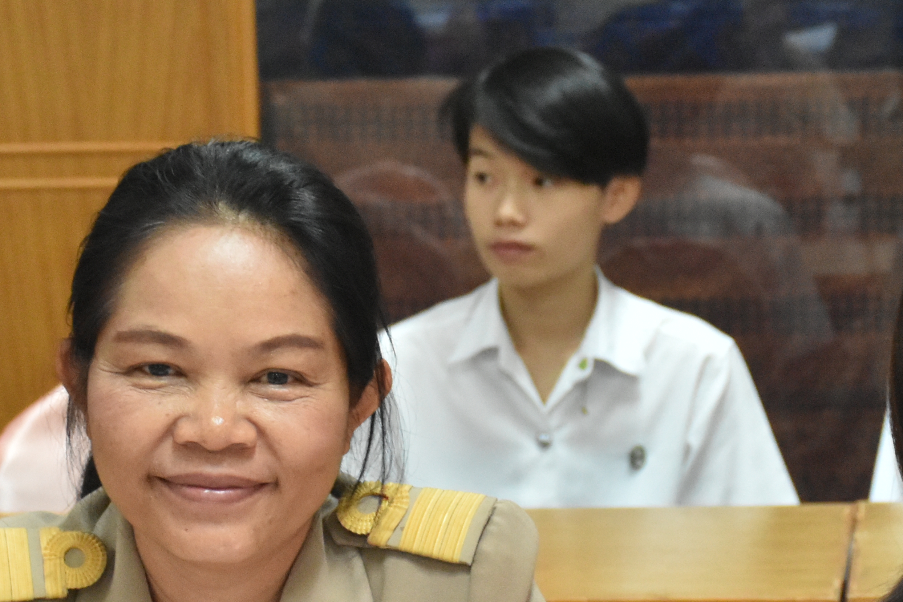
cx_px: 720
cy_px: 580
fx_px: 4539
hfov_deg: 11.3
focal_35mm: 181
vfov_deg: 7.6
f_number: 5.6
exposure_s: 1/125
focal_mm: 50
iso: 2500
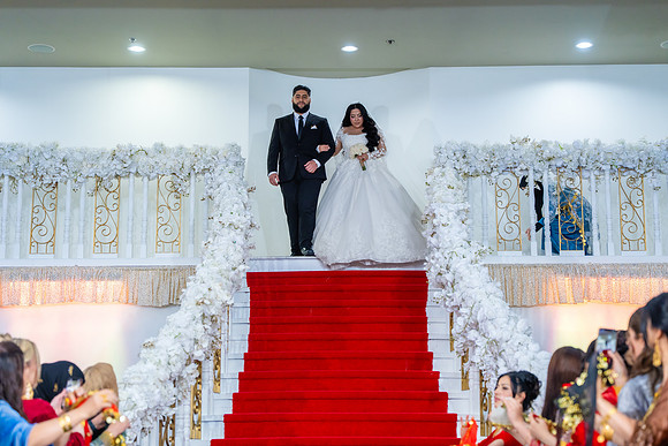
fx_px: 1299
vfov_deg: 19.5
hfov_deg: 28.8
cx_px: 334
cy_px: 223
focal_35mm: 70
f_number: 2.8
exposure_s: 1/160
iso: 800
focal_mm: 70
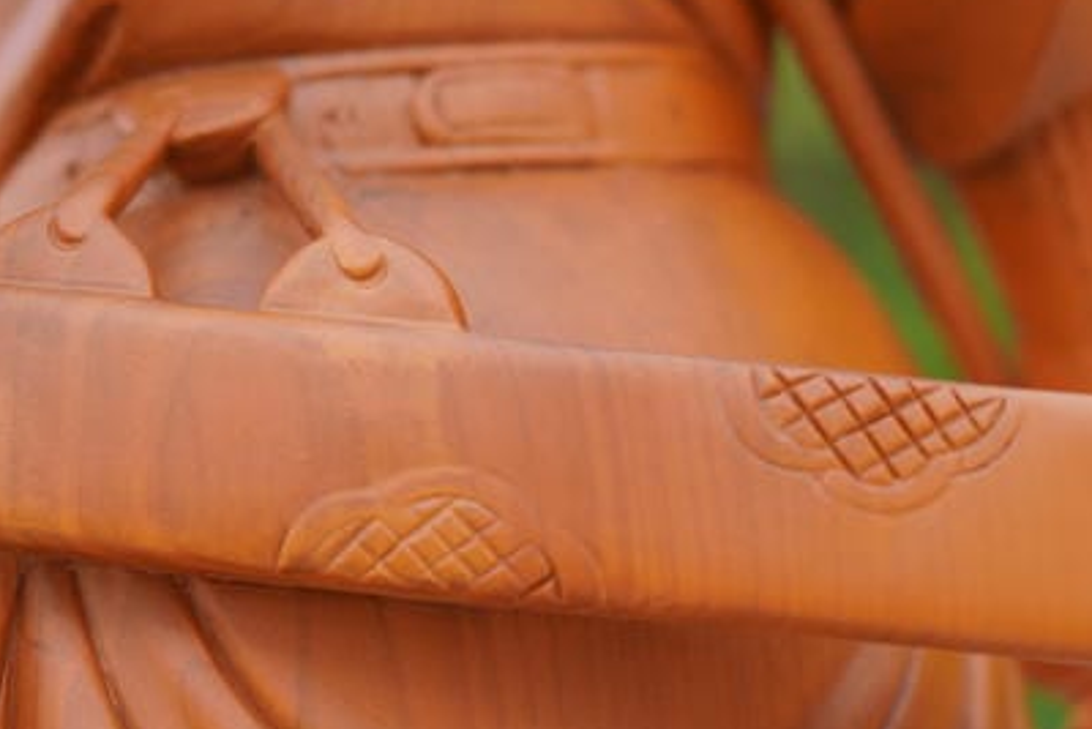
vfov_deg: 13.0
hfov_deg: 19.4
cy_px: 311
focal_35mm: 105
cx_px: 344
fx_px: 3186
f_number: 2.5
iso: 100
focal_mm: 35
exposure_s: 1/250
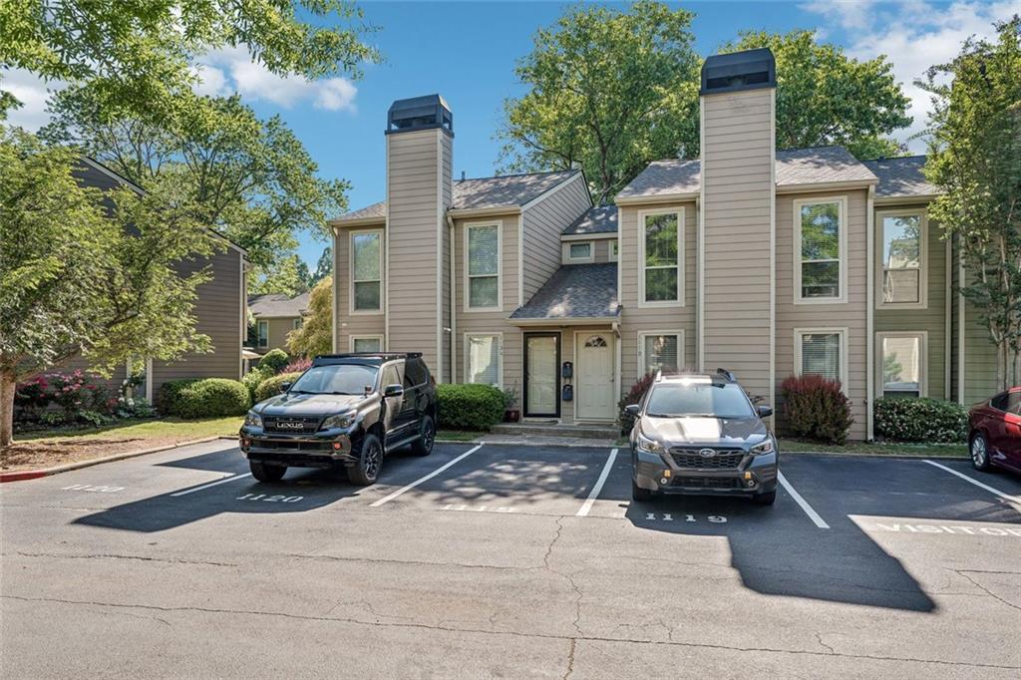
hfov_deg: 73.8
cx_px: 510
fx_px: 680
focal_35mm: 24
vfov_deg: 53.1
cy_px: 340
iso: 100
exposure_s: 1/100
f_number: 8
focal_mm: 24
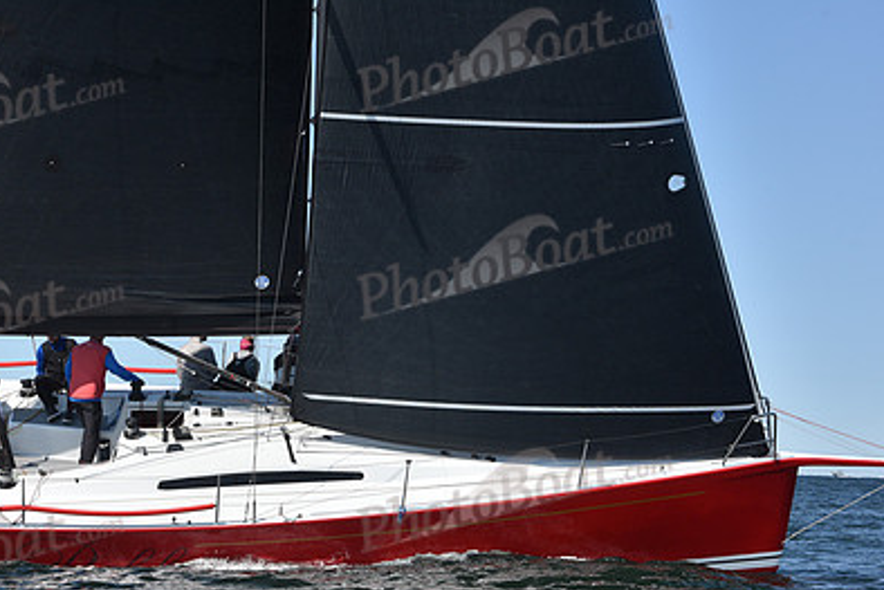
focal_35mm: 103
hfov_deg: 19.7
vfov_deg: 13.3
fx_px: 2530
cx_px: 242
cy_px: 409
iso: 250
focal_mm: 70
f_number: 10
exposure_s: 1/640
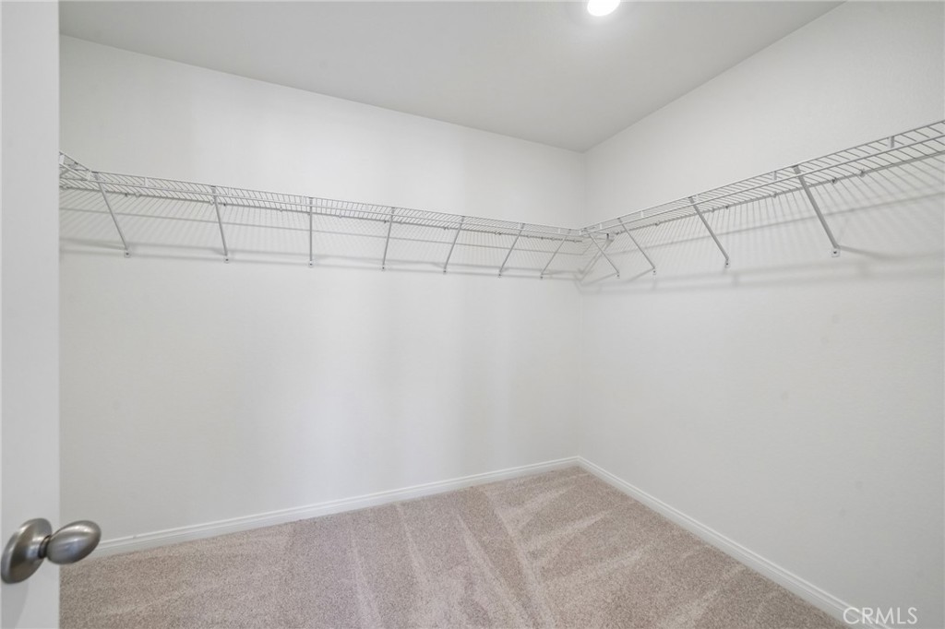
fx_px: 341
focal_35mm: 13
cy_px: 314
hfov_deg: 108.3
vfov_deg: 85.4
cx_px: 472
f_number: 8
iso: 400
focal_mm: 13
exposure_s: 1/20
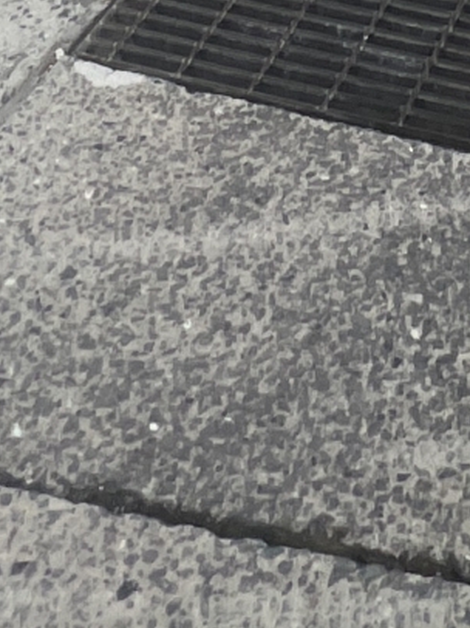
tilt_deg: +1.0
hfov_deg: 17.1
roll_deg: -1.5
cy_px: -1024
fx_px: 1486
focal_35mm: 82
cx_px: 572
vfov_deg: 13.5
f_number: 1.8
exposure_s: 1/861
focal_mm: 1.57
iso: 32
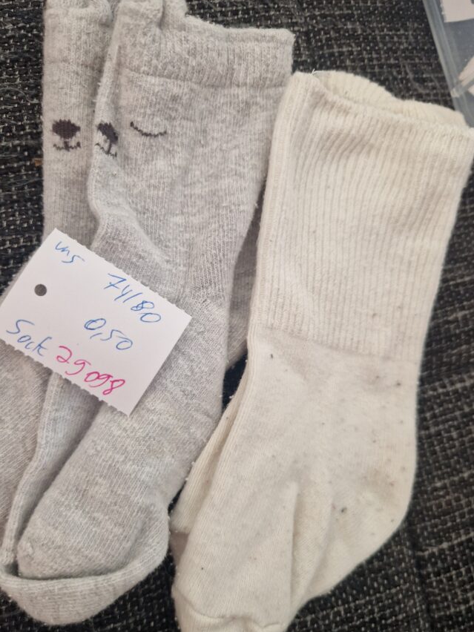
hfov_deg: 51.3
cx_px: 218
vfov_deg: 65.3
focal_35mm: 27
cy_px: 334
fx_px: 493
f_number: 1.8
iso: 50
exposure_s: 1/100
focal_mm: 5.4
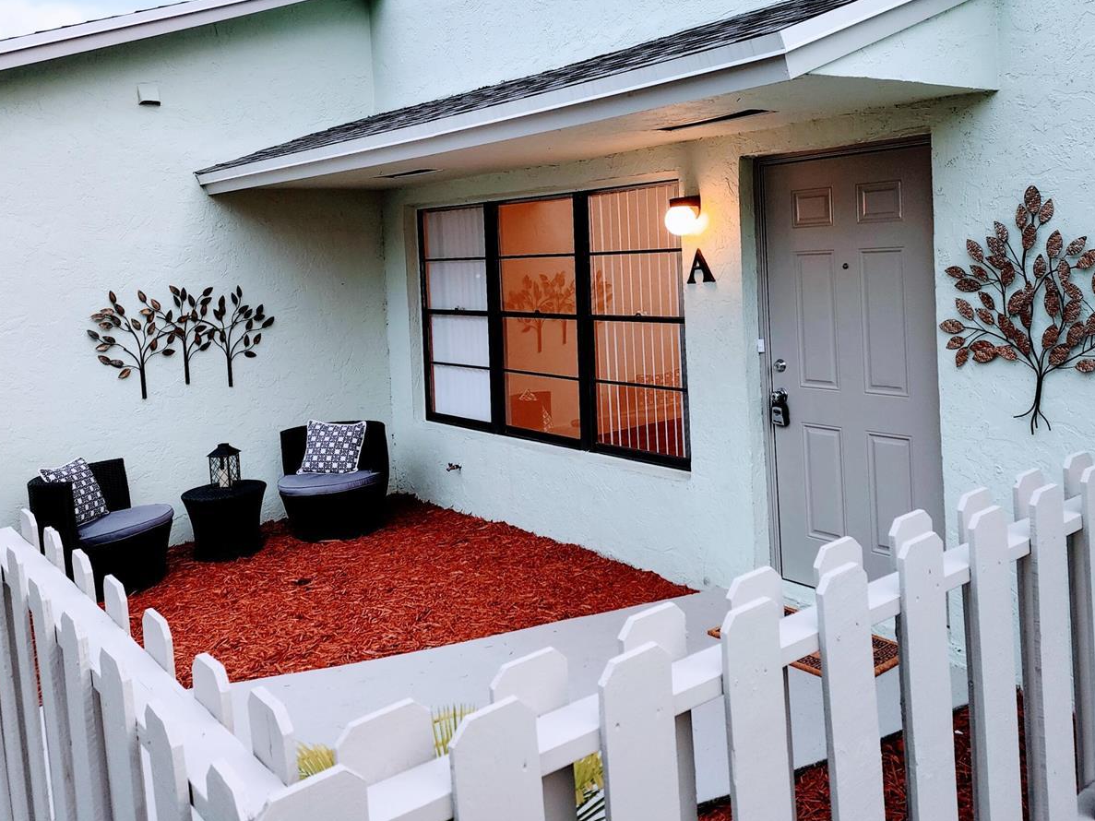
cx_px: 598
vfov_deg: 45.0
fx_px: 981
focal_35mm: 31
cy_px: 300
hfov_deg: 58.3
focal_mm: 6.4
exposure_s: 1/180
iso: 160
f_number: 1.8
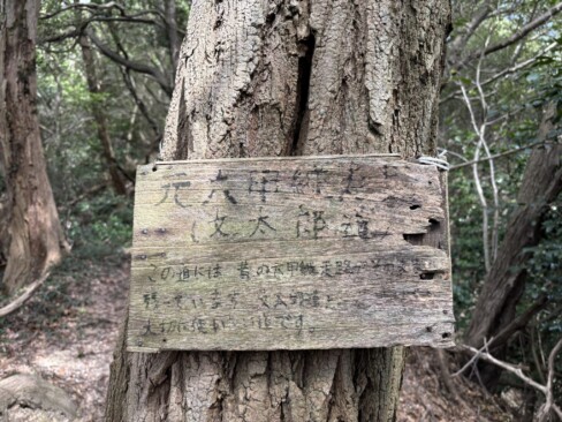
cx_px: 281
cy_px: 211
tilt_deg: +10.2
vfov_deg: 53.1
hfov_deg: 67.3
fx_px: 422
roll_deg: -9.1
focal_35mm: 26
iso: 40
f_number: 1.6
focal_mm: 5.96
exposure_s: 1/122
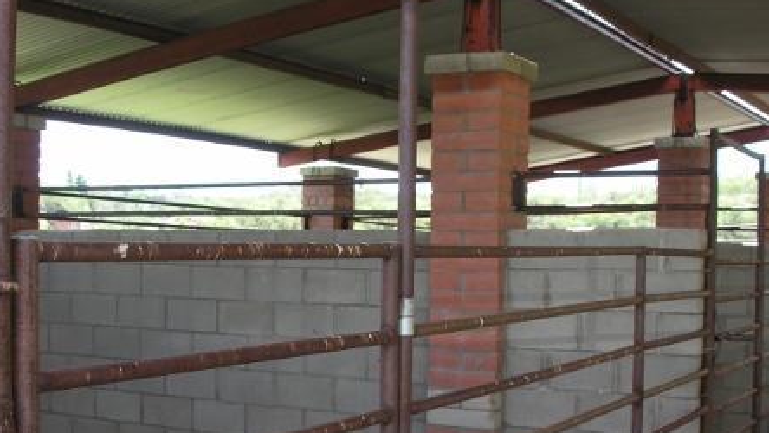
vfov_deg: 21.8
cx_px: 383
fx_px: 1122
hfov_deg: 37.8
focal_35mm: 55
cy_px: 288
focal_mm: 8.9
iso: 50
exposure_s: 1/94.7
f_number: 4
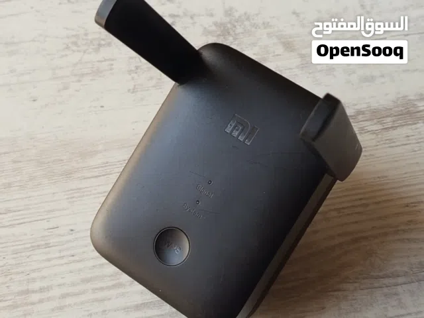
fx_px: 588
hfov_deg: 39.7
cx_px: 212
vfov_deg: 30.3
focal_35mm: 48
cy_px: 159
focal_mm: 5.24
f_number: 1.7
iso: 351
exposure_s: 1/33.3
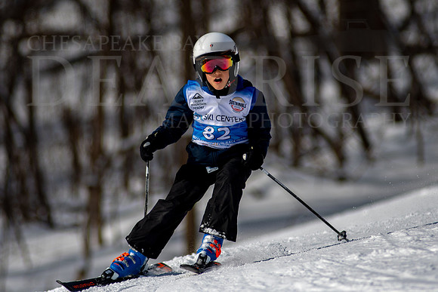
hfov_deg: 4.2
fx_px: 6034
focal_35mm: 496
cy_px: 131
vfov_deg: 2.8
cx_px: 220
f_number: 2.8
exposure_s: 1/8000
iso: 100
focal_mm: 300
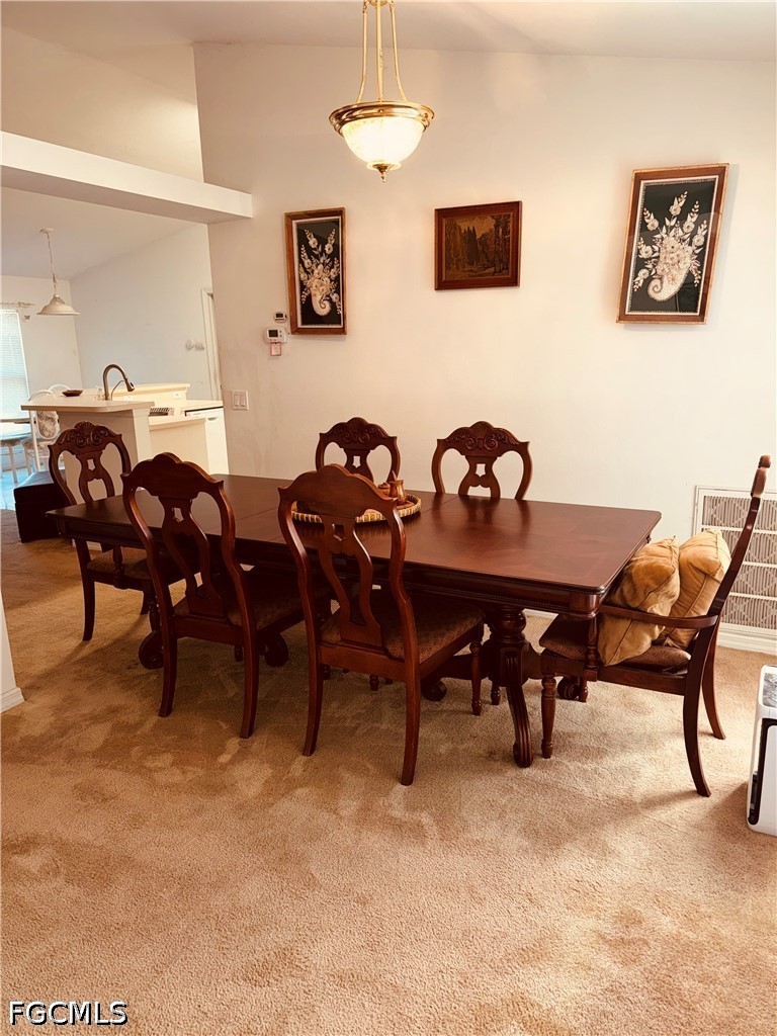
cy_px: 518
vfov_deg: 71.6
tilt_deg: -13.3
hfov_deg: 56.8
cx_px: 388
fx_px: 718
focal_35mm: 24
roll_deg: +1.9
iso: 64
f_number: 1.78
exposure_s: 1/30
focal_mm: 6.76
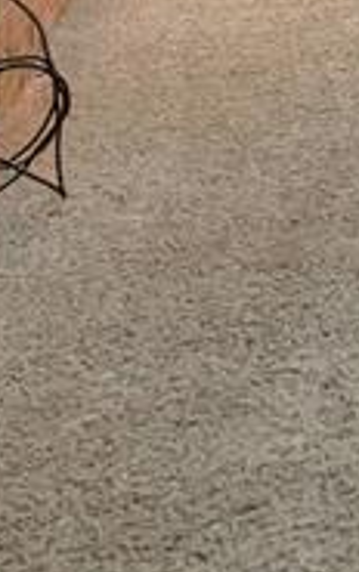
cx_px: 1043
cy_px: -458
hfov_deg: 10.6
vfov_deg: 18.2
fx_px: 1406
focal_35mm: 90
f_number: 4
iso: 4000
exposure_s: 1/160
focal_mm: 16
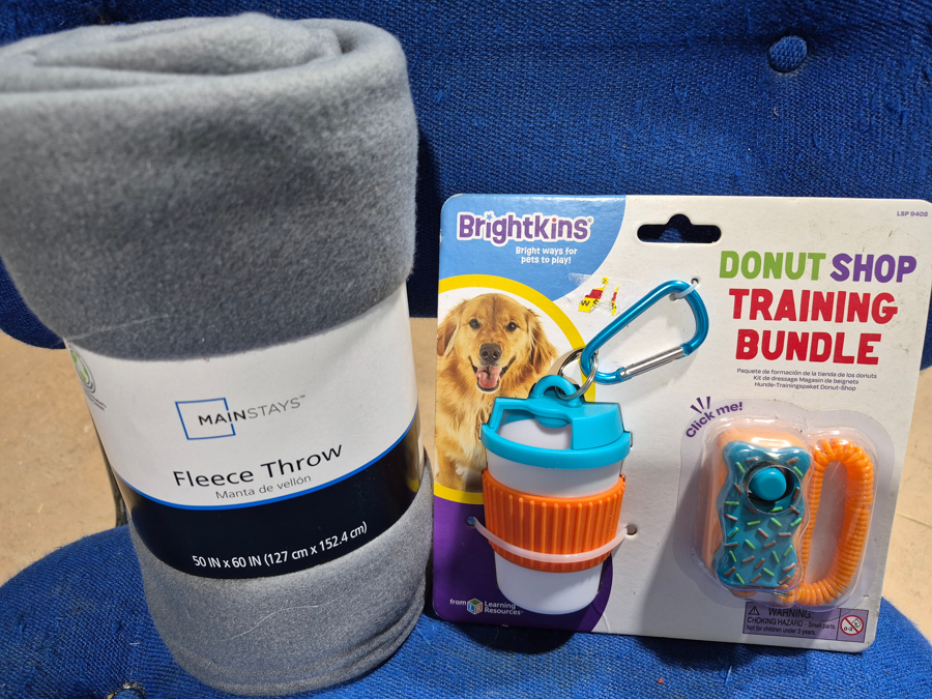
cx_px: 466
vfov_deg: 58.9
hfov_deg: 73.9
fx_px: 619
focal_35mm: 23
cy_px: 350
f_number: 1.8
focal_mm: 5.4
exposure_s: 1/120
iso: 200
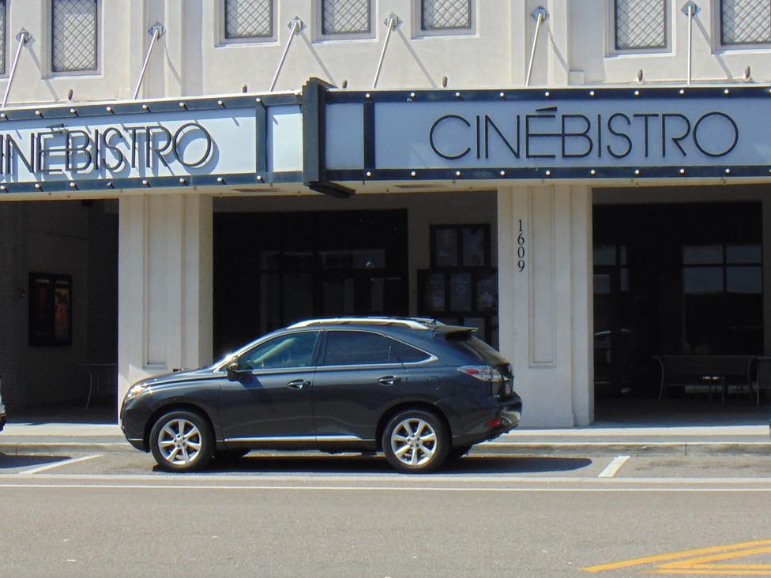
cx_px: 457
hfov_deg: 23.8
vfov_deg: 18.0
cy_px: 264
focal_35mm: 82
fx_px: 1826
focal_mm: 9
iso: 80
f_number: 9
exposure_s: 1/200
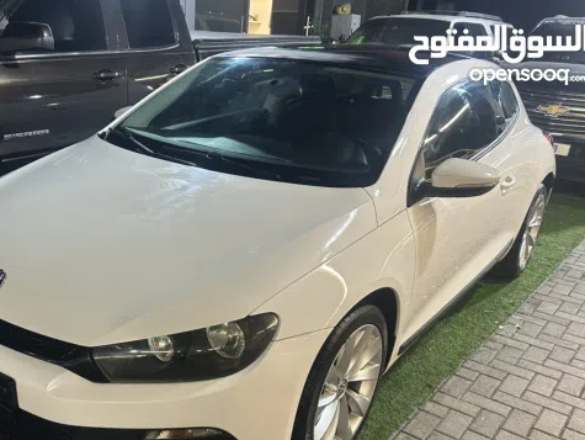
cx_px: 224
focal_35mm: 35
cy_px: 291
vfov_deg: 40.3
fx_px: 592
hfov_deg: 52.1
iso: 80
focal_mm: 5.7
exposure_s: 1/50
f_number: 1.5
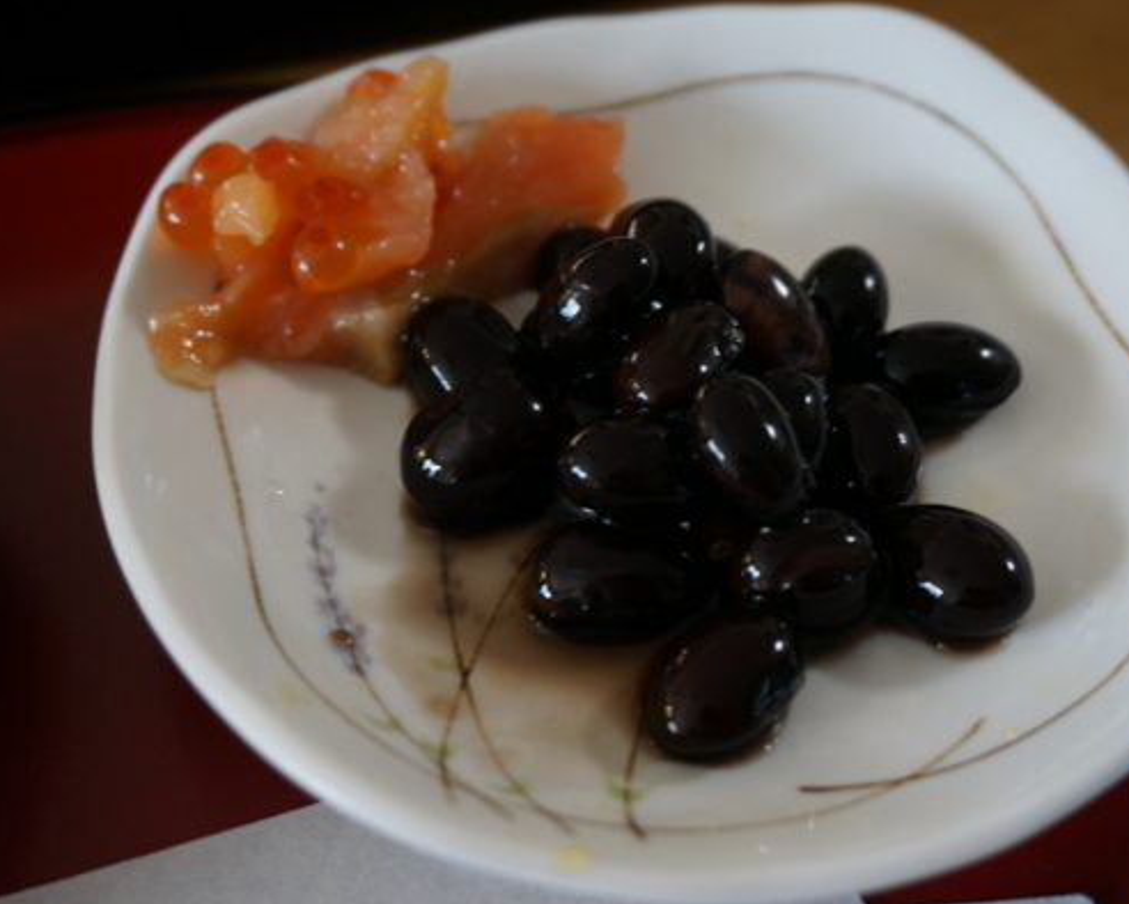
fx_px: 1605
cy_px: 451
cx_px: 604
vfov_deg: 31.5
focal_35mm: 48
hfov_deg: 38.7
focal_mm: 28
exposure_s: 1/13
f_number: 4.5
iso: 400
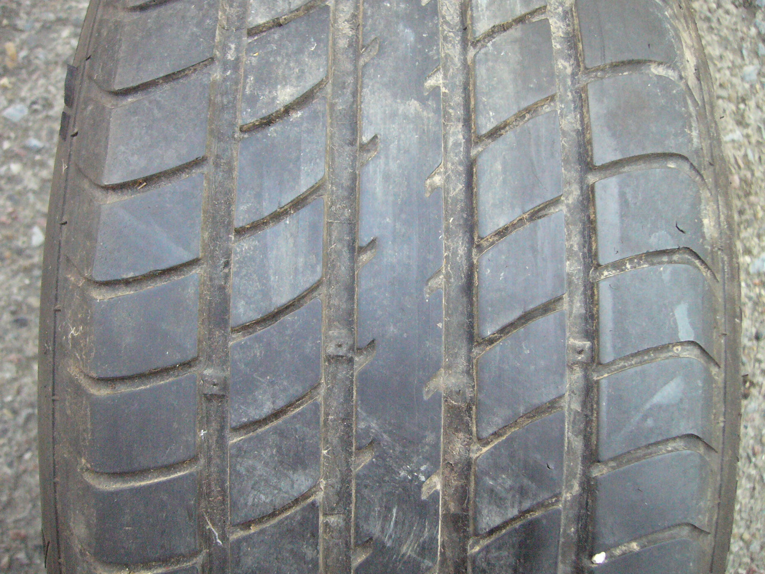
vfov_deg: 40.7
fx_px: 773
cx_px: 382
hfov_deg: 52.6
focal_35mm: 35
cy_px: 287
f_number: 2.8
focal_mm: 5.8
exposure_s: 1/160
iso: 400
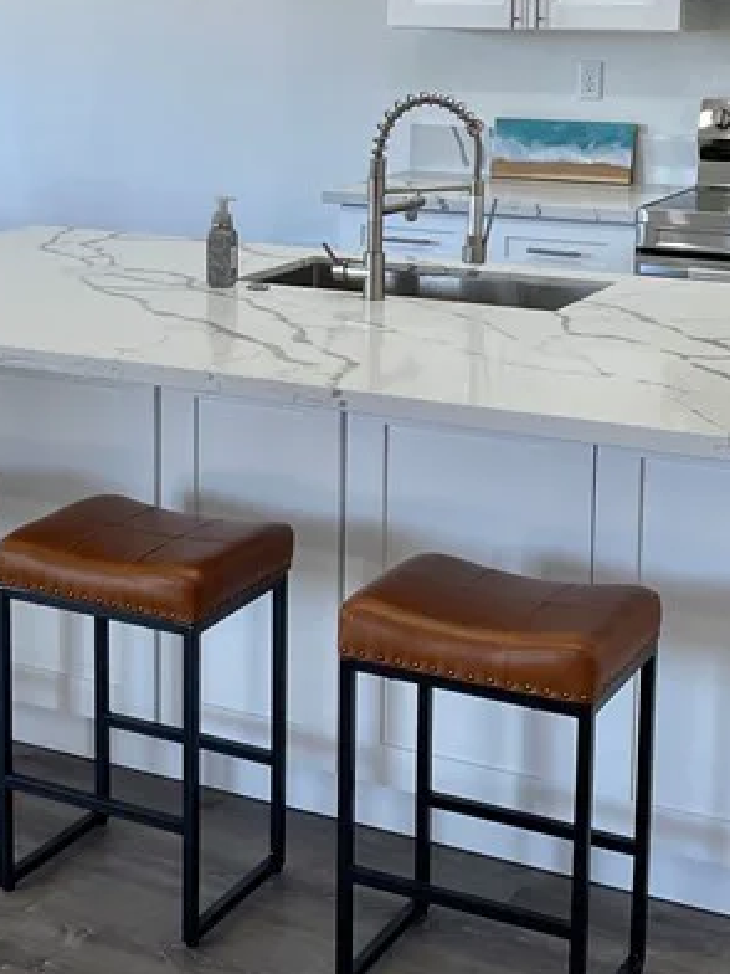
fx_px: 1912
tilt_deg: -7.7
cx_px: 243
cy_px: 263
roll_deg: -2.1
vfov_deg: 28.2
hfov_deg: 21.5
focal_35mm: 68
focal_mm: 4.2
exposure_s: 1/120
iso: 64
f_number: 1.6
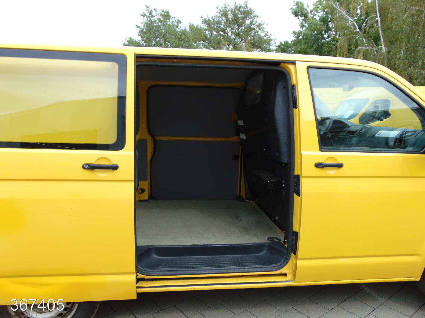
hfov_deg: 69.4
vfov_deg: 54.9
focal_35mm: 25
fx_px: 307
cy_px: 159
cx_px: 212
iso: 80
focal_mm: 4.5
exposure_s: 1/320
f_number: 3
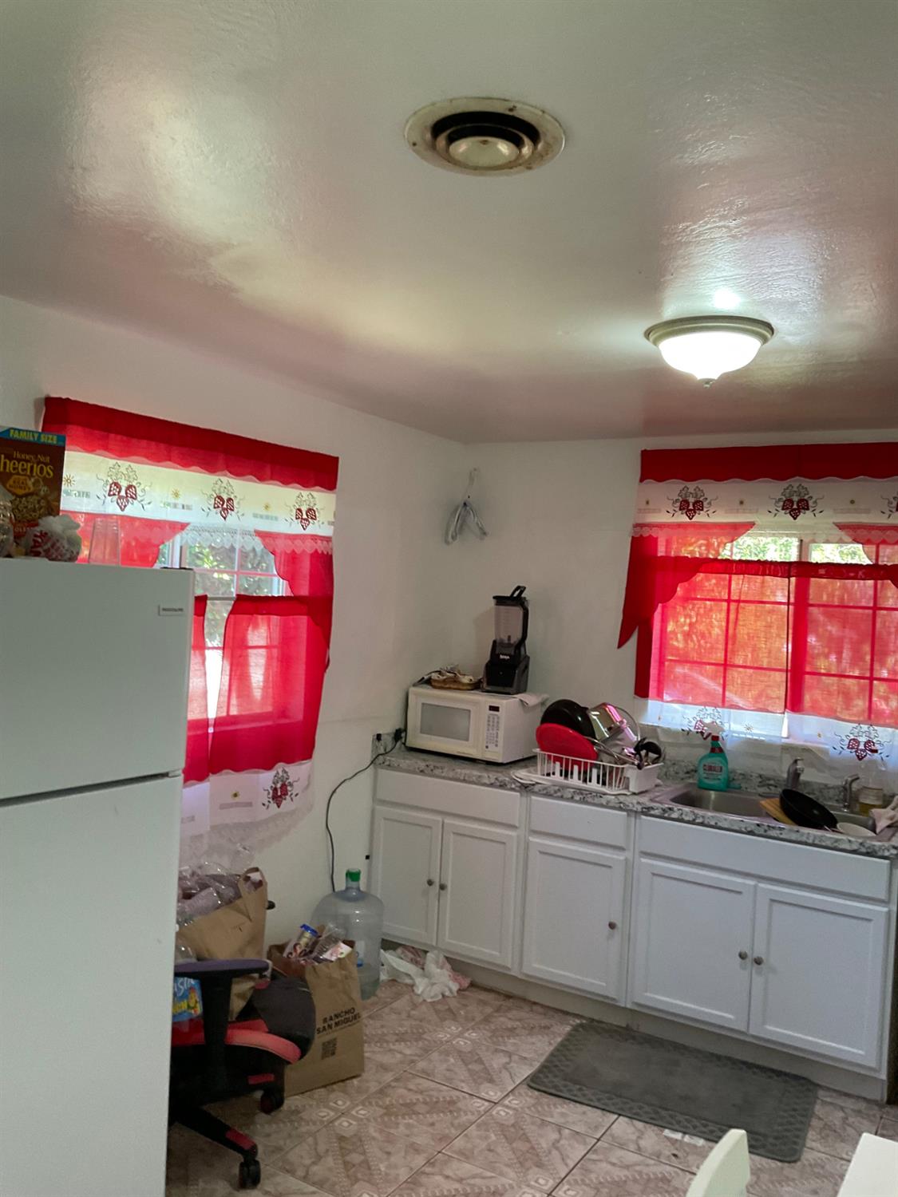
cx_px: 449
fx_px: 1003
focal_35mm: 29
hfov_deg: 48.2
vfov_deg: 61.7
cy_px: 598
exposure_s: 1/60
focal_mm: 3
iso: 80
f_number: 1.8
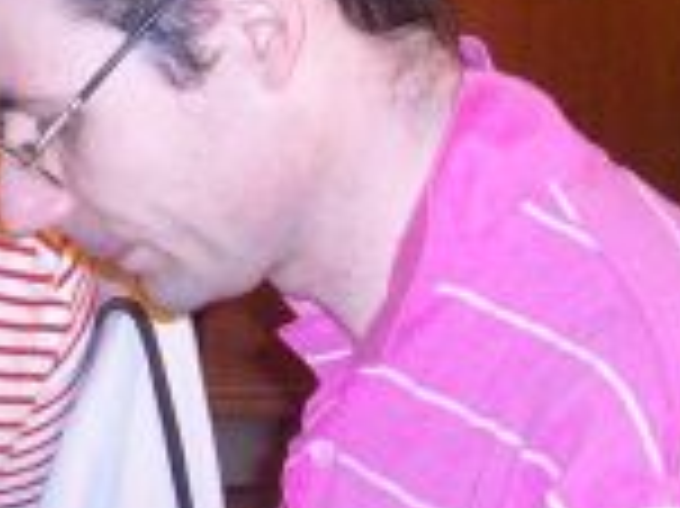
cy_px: -373
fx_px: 3847
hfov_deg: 9.8
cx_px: -333
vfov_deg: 7.4
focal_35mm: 196
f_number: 2.8
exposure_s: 1/45
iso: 160
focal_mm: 6.2
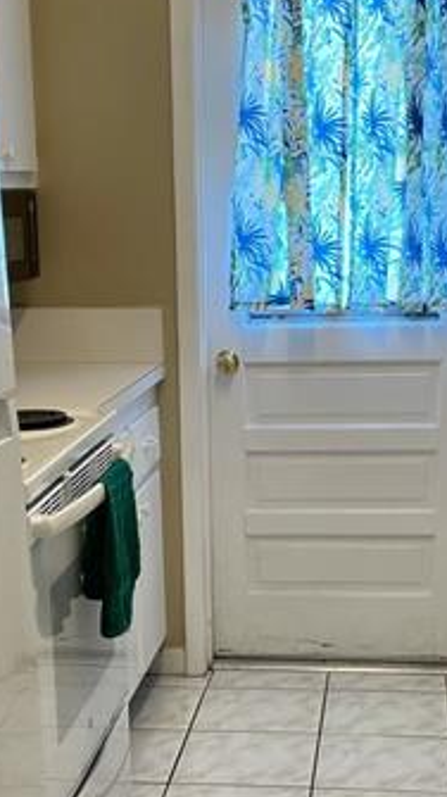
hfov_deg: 18.5
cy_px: 614
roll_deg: +1.1
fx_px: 1372
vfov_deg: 31.7
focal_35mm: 65
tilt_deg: -16.3
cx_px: 250
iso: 80
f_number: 1.6
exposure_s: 1/120
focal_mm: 4.2
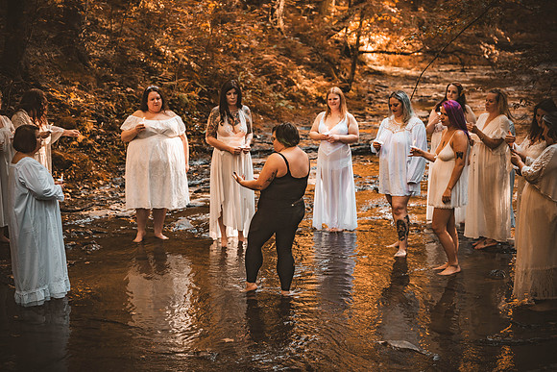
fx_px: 1083
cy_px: 186
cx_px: 278
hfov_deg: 28.8
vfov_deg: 19.5
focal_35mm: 70
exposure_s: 1/400
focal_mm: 70
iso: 1000
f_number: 2.8
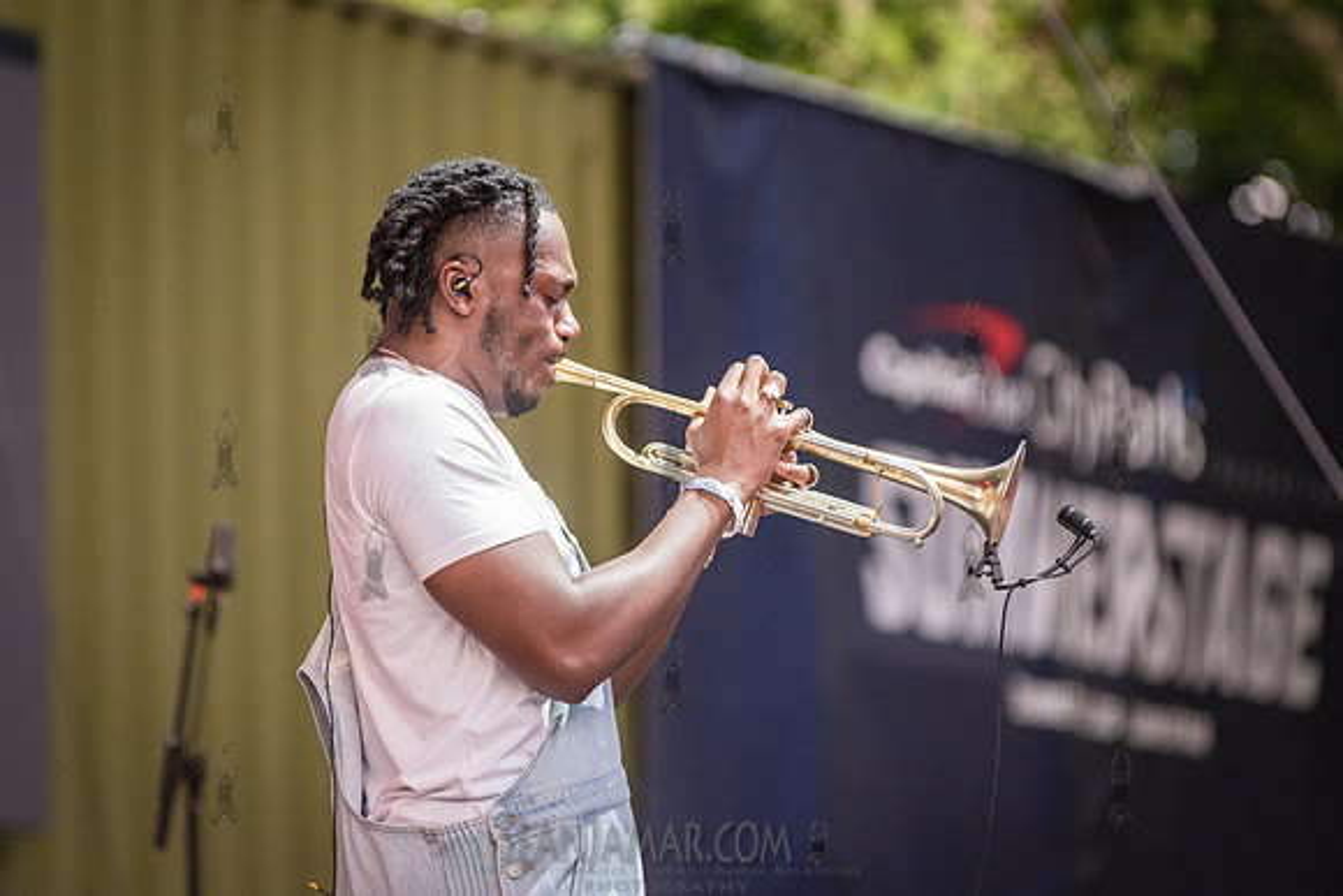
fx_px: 9563
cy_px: 445
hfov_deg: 8.0
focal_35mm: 256
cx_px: 579
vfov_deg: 5.4
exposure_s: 1/400
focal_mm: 200
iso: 2000
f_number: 4
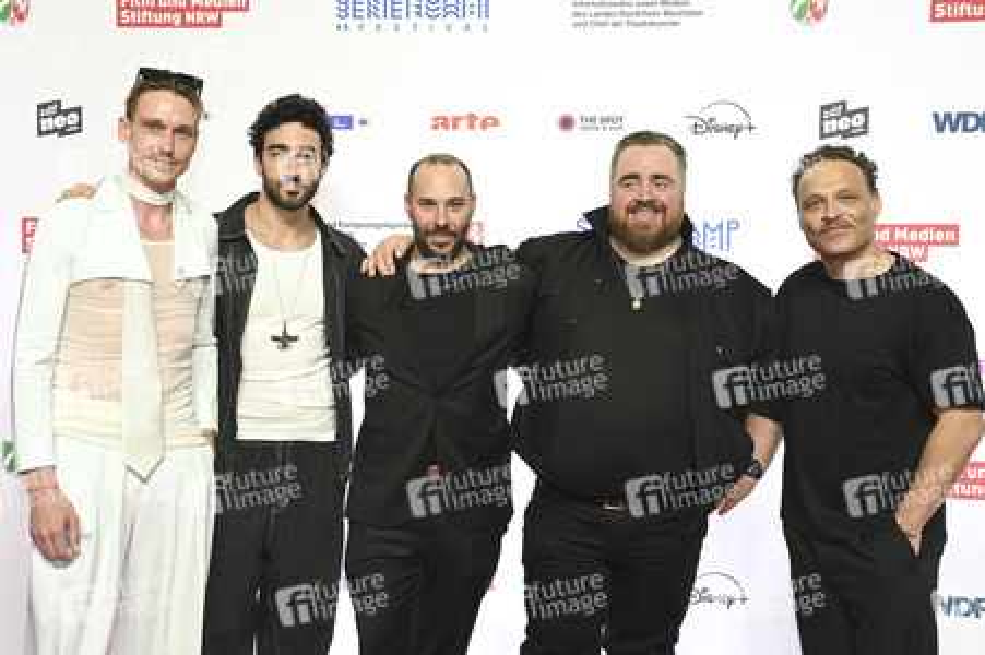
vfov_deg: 31.1
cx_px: 492
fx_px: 1176
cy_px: 328
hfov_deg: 45.5
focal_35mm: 43
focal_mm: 43
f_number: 5
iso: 1600
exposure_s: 1/200
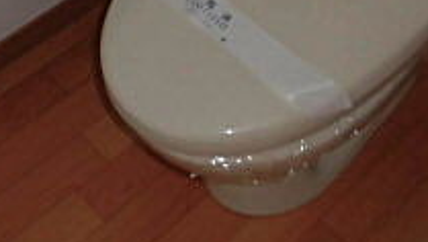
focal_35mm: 80
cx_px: 236
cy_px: -156
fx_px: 909
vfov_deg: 13.9
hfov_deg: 26.5
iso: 250
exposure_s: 1/15
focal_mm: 4.3
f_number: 3.1
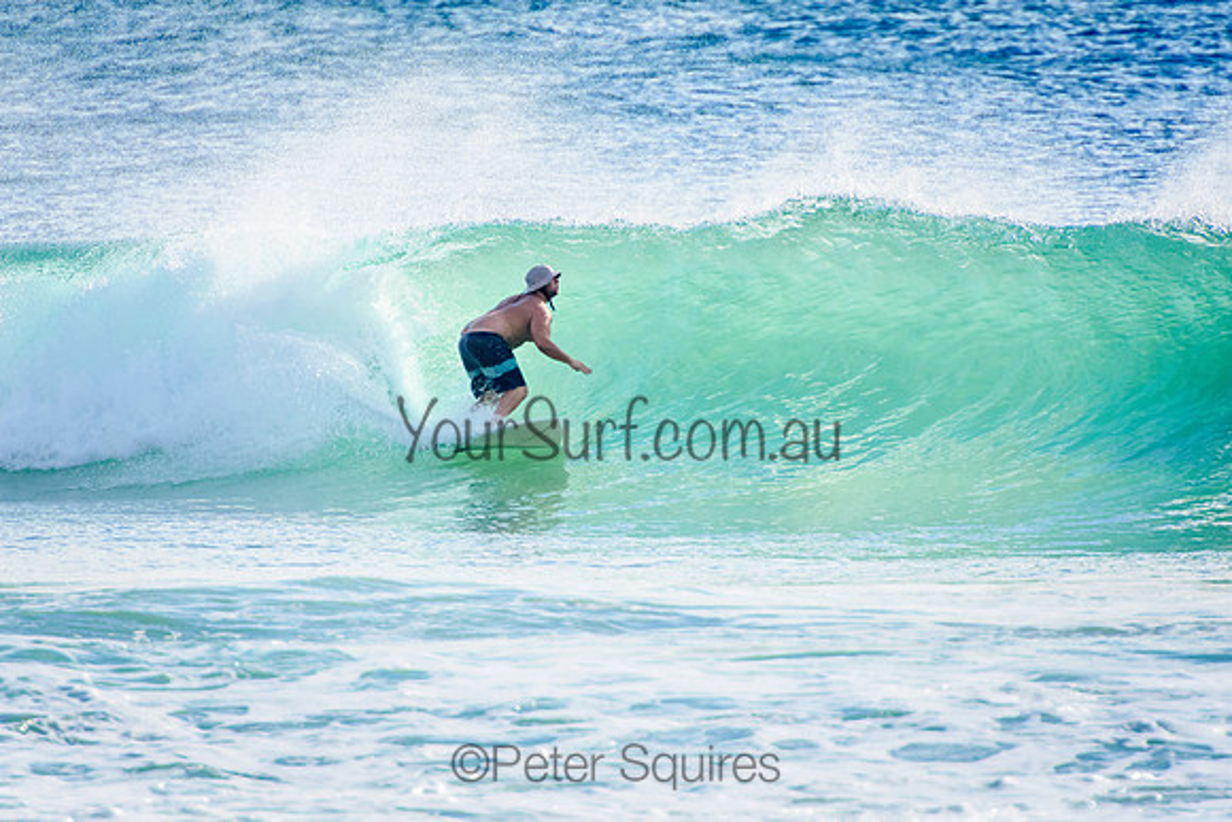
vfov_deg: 2.3
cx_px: 616
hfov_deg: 3.4
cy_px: 411
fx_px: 20537
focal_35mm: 600
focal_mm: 400
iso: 450
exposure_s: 1/2000
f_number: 5.6
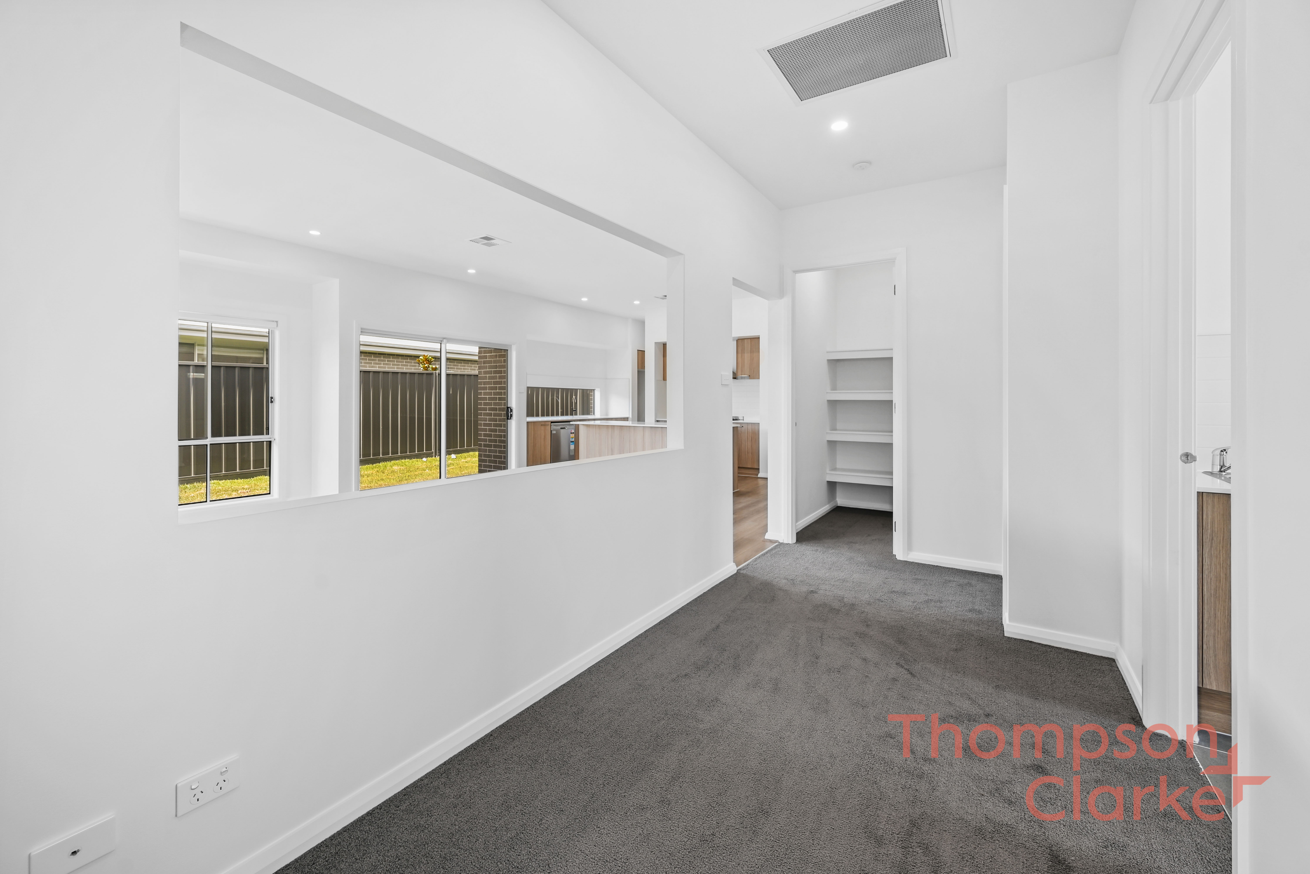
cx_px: 655
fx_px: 510
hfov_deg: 104.2
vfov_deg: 81.3
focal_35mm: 14
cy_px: 437
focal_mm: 14
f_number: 7.1
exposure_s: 1/4
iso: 100
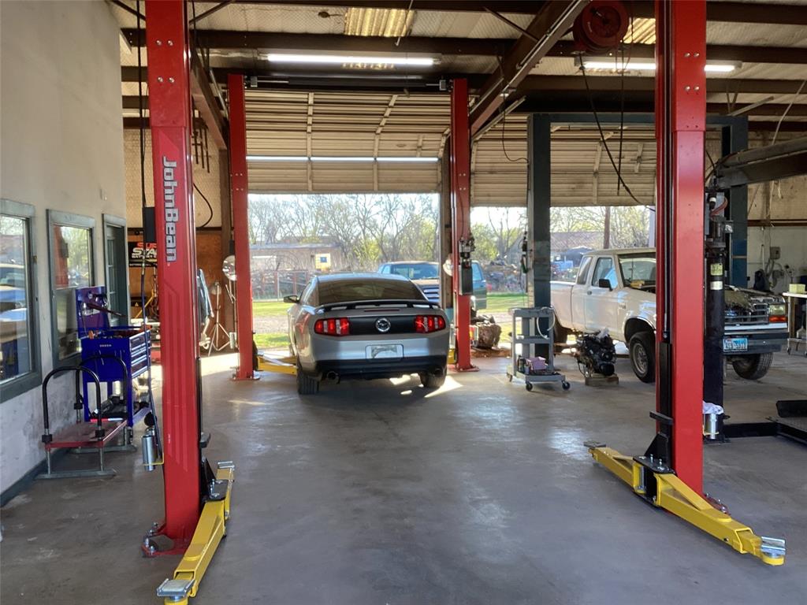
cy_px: 302
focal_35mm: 31
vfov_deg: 45.4
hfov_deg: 58.4
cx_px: 404
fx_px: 723
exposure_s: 1/120
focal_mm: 3.3
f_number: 2.4
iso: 50
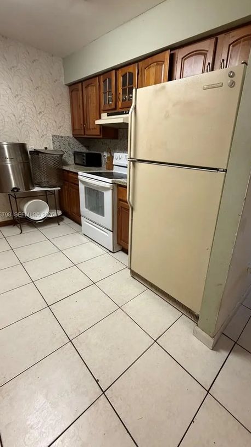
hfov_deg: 66.0
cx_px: 158
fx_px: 189
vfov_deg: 99.3
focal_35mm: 16
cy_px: 215
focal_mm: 2.22
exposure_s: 1/60
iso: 200
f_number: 2.2
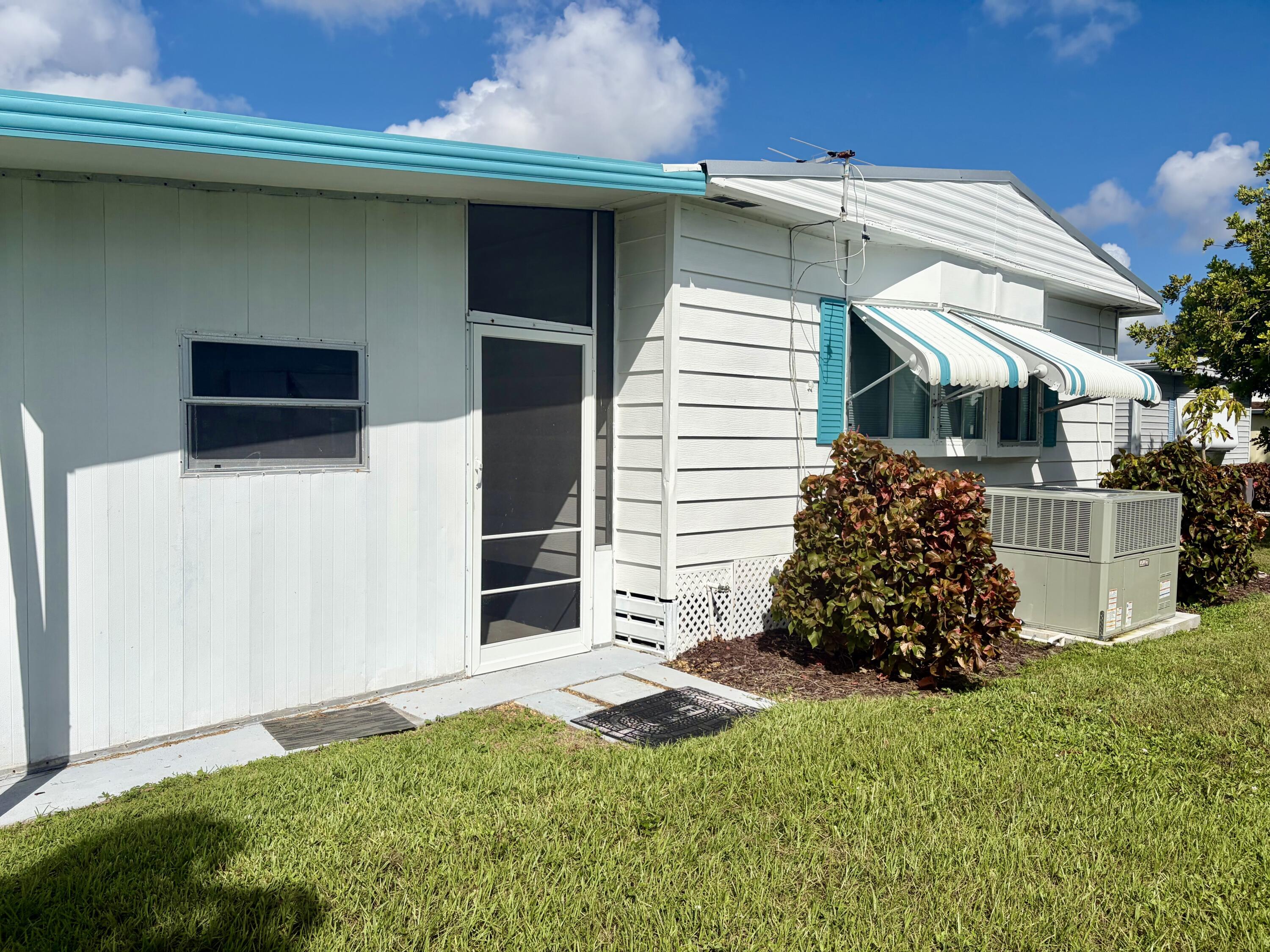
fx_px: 954
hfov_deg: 67.3
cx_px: 635
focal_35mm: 26
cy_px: 476
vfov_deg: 53.1
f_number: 1.6
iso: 50
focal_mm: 5.96
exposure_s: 1/10101
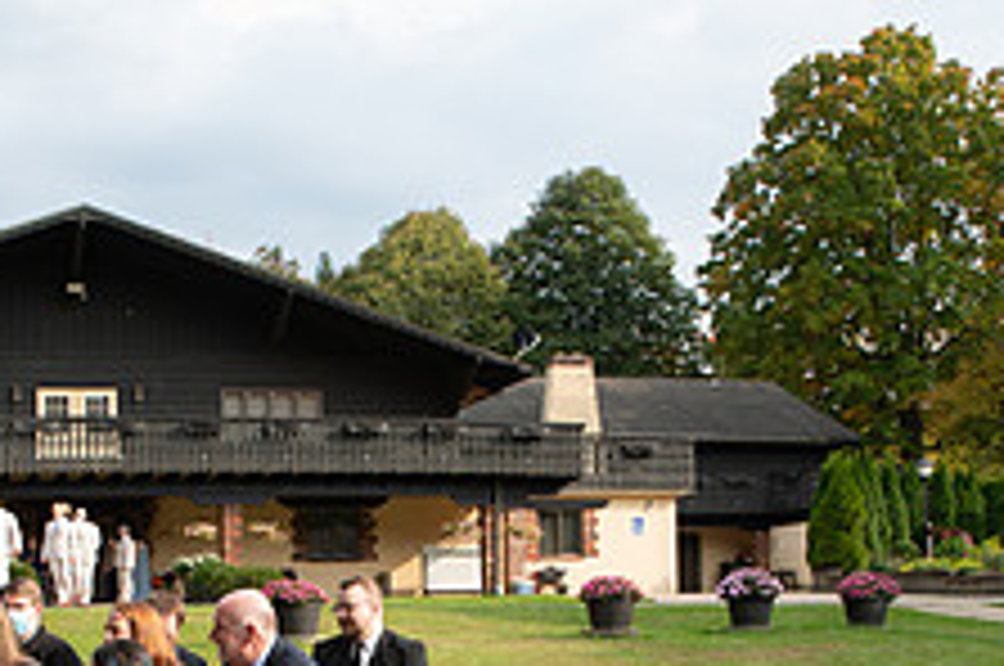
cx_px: 410
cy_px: 720
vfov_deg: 20.3
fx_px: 1782
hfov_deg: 31.4
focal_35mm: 64
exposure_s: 1/200
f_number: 9
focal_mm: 24
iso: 400
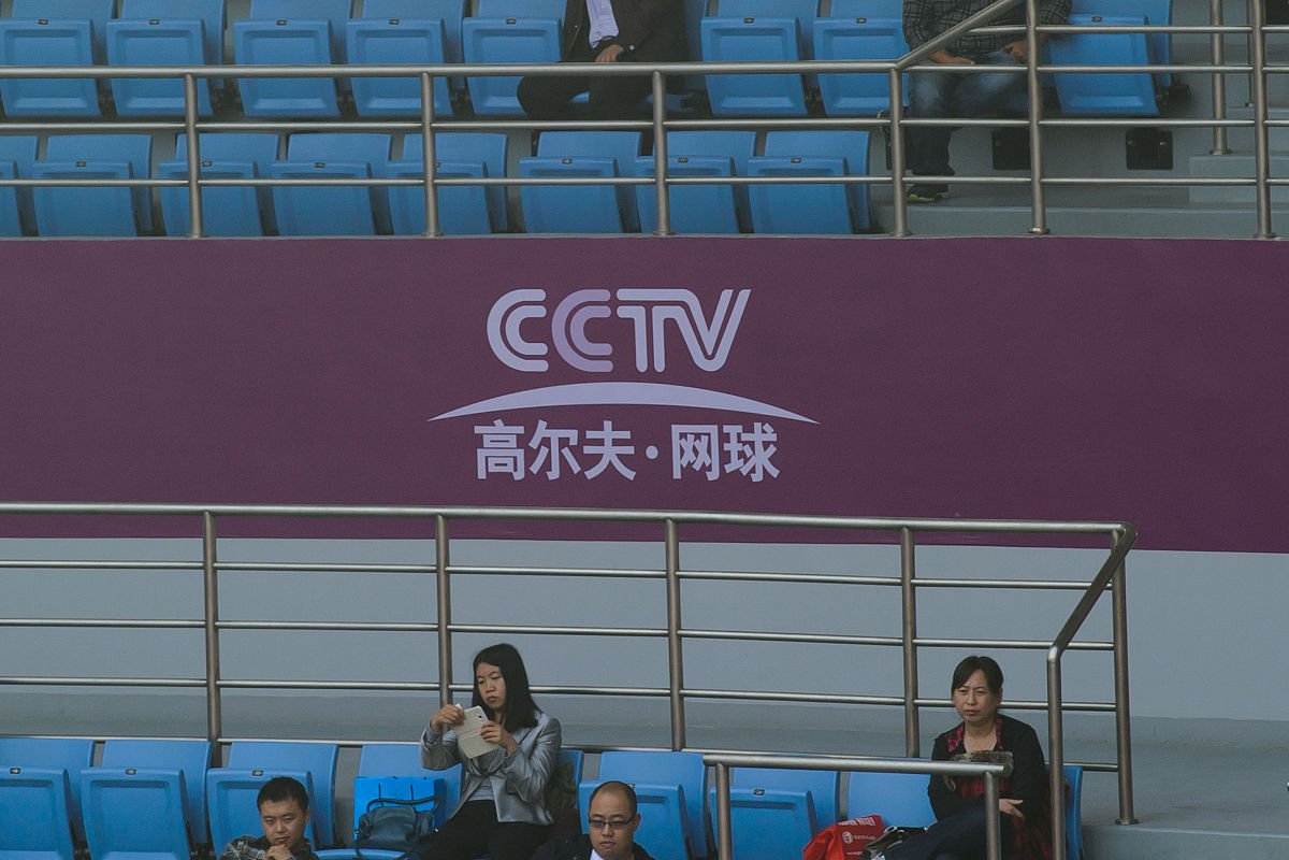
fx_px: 7161
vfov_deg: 6.9
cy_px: 430
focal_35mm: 200
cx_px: 644
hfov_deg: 10.3
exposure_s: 1/500
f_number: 7.1
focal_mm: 200
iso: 640
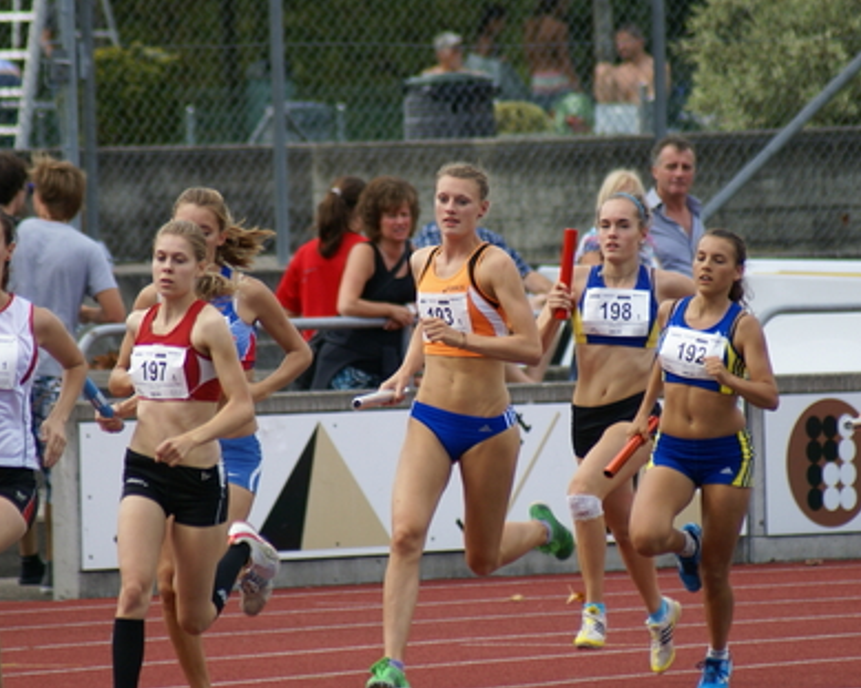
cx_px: 494
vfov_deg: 2.6
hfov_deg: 3.3
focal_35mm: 586
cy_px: 292
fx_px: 14929
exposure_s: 1/500
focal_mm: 300
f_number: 5.6
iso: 200
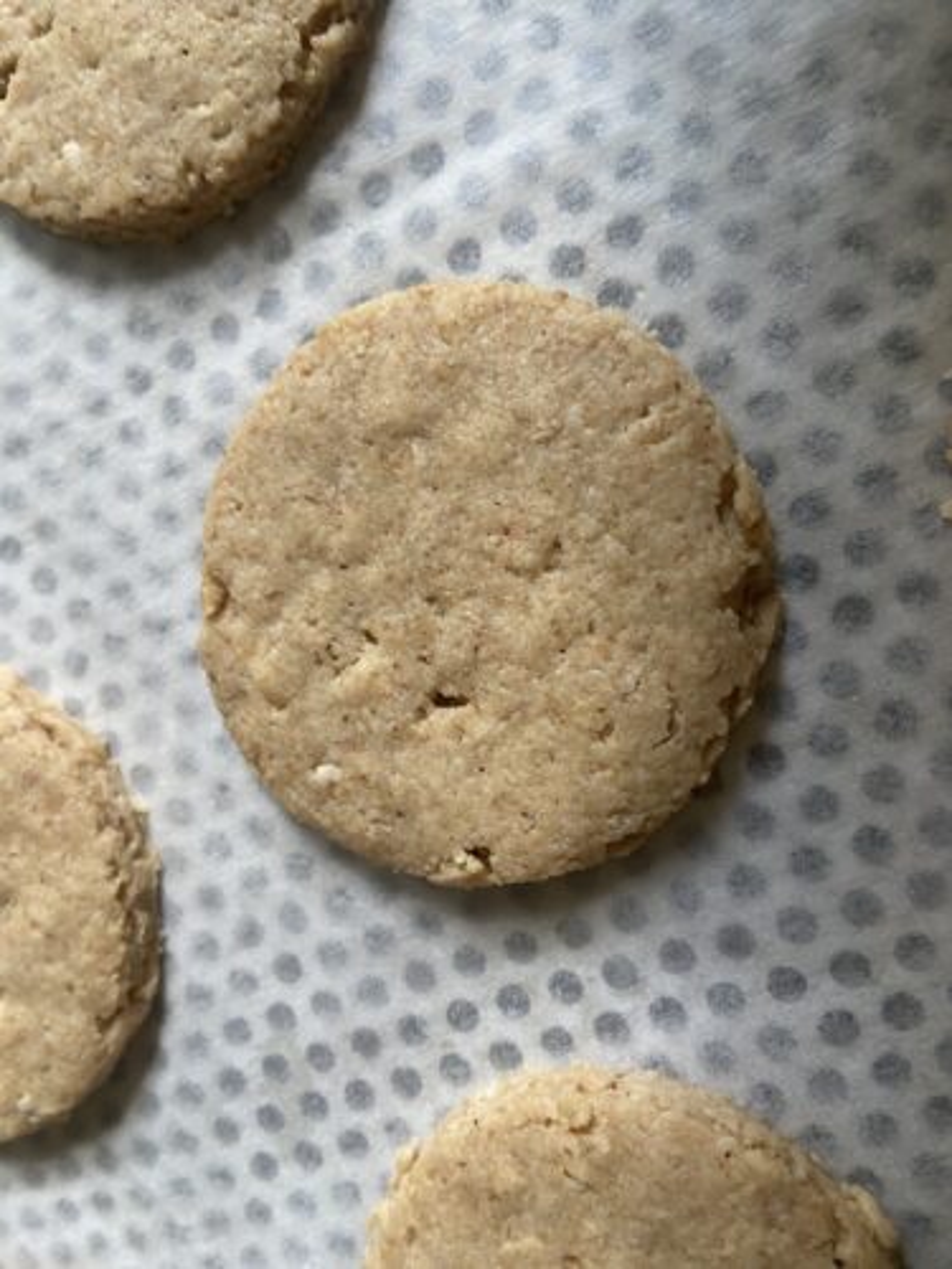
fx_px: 917
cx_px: 476
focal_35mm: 25
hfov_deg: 54.9
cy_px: 634
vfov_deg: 69.4
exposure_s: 1/60
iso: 160
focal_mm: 4.25
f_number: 1.8
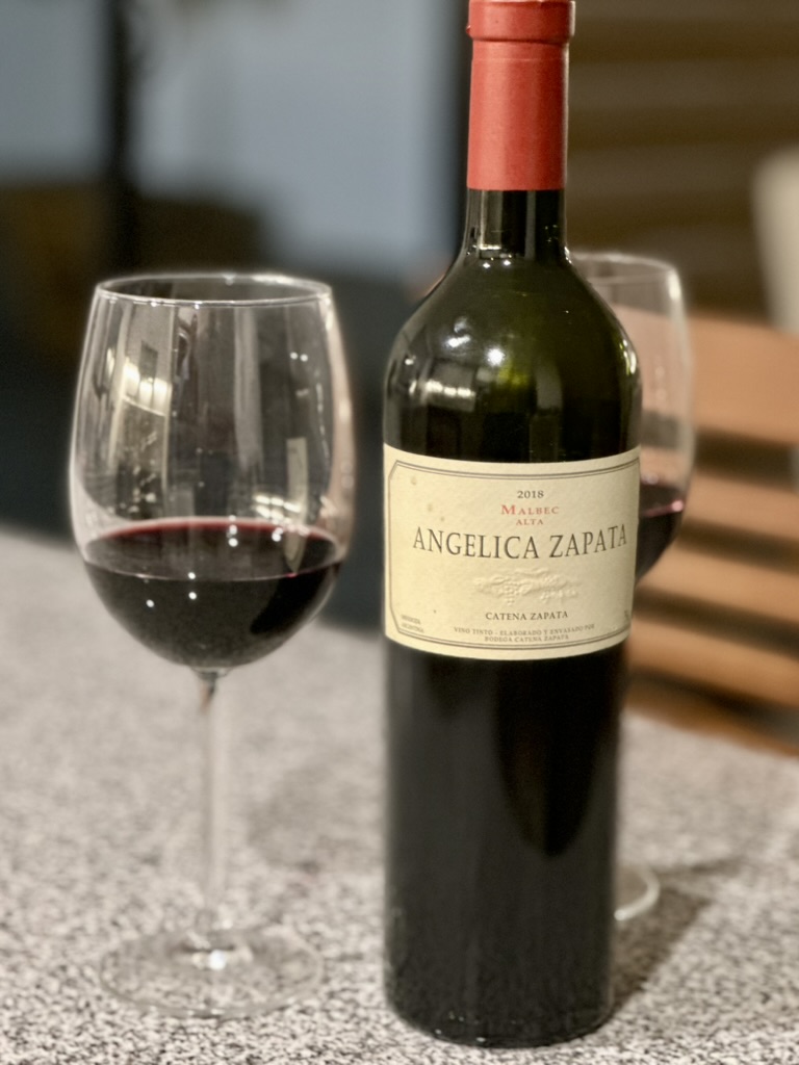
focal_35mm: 77
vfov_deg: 25.3
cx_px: 400
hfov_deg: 19.1
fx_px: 2370
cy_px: 532
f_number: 2.8
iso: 400
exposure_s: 1/16
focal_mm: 9
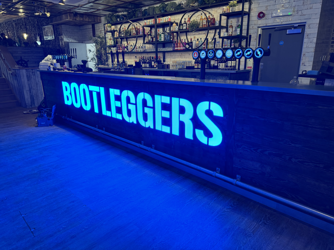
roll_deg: +0.8
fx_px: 232
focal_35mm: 24
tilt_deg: -14.5
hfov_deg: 71.6
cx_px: 167
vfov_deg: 56.8
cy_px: 125
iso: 200
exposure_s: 1/50
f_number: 1.78
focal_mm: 6.76
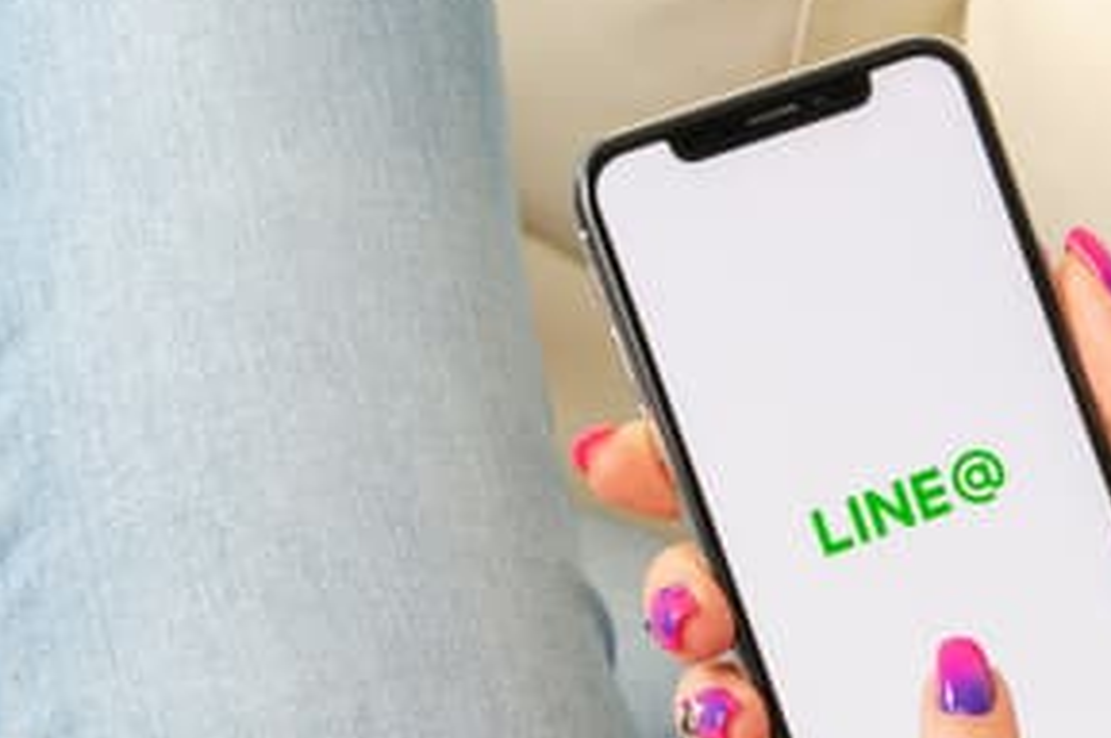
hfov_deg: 15.2
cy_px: 546
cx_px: 1096
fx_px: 4100
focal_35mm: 133
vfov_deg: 10.3
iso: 100
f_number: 13
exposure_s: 1/13
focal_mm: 40
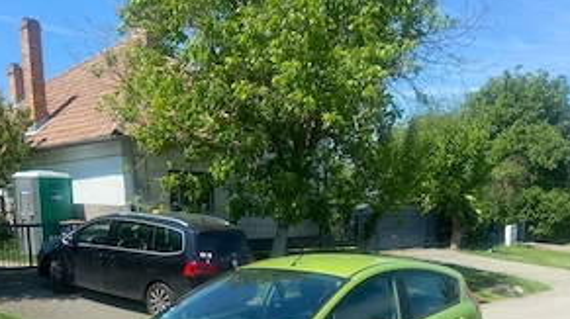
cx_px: 284
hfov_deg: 51.7
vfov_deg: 28.6
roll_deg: +2.2
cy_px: 313
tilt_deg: -7.7
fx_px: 589
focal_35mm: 39
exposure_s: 1/1678
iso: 32
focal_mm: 4.25
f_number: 1.8
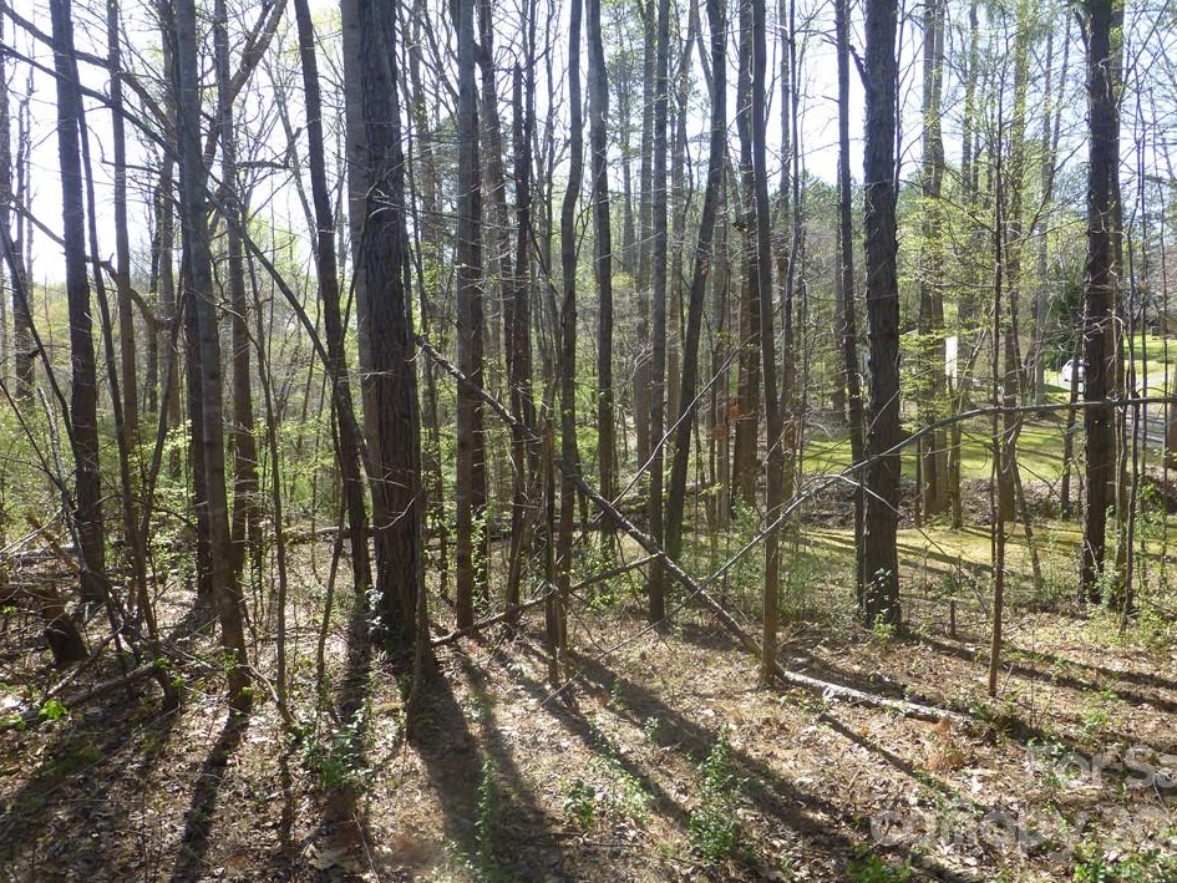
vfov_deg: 53.0
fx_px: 884
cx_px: 603
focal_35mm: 26
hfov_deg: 67.3
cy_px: 411
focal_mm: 4.3
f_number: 4
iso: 100
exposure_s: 1/160
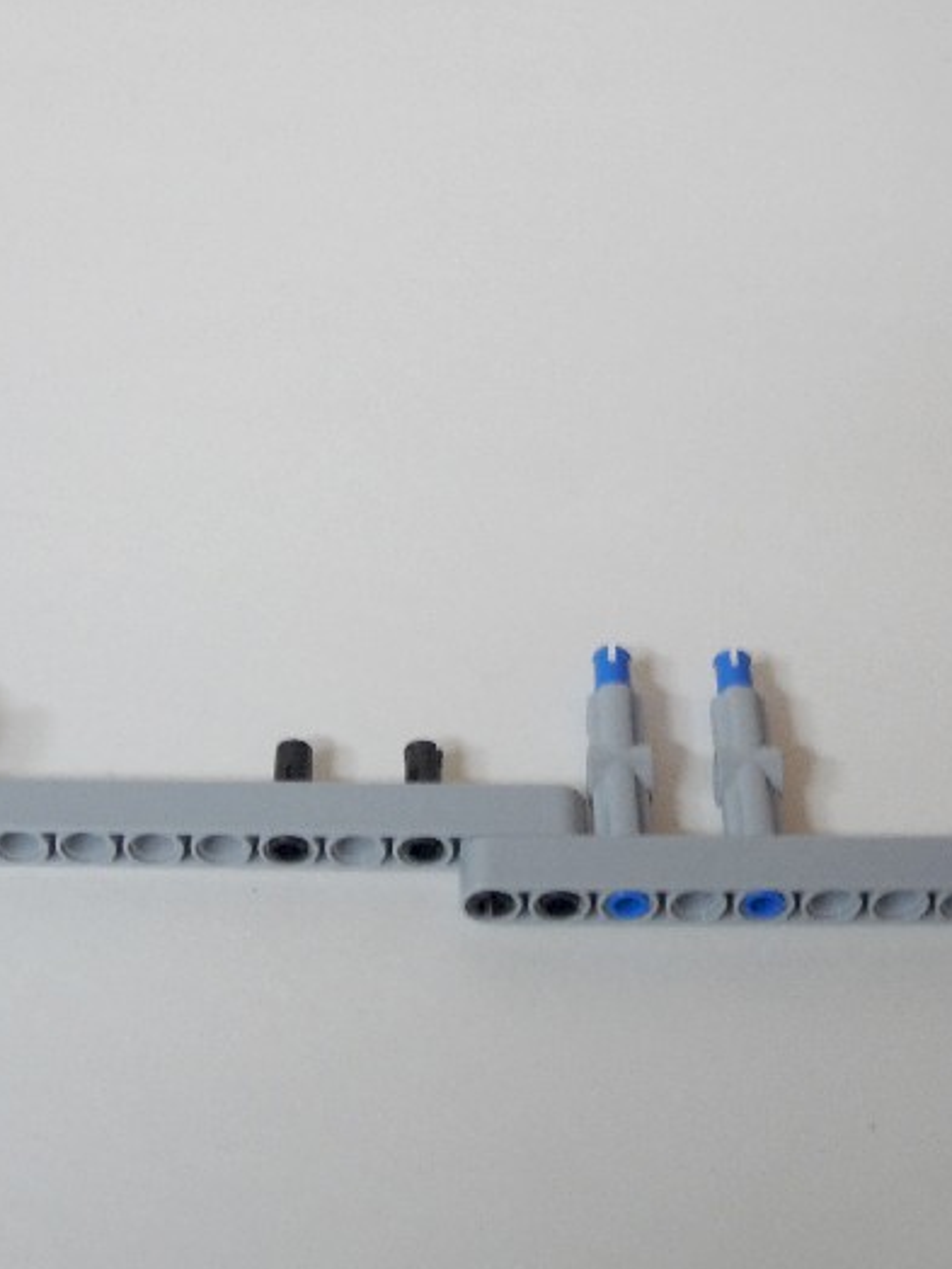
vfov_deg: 33.2
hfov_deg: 25.2
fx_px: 2127
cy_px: 601
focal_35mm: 58
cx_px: 514
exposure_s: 1/13
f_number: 3
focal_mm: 6.8
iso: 100
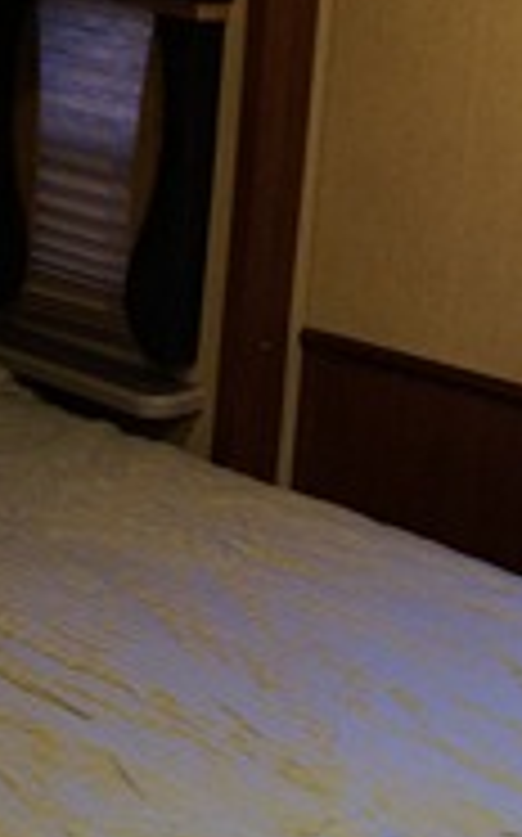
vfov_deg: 26.1
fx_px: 1801
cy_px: 513
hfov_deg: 16.5
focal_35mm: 79
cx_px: 270
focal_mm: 24
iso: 3200
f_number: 4
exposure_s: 1/125
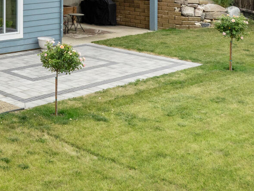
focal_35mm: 70
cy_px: -64
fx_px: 513
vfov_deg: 19.3
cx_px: -109
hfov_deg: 23.3
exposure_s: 1/640
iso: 100
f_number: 5.6
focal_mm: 12.29
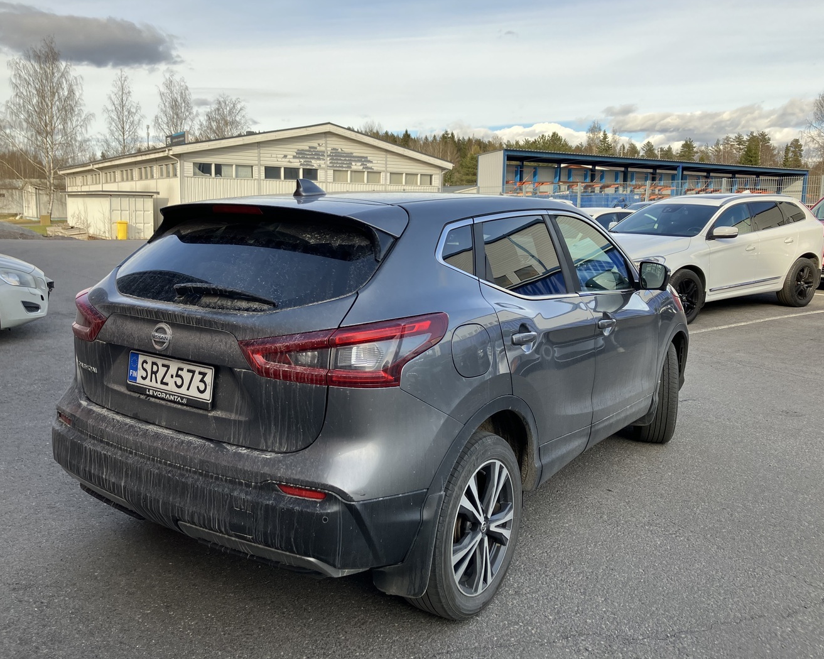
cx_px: 401
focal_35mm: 30
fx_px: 731
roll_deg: +0.1
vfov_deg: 48.5
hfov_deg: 58.8
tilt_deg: -4.5
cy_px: 324
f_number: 1.8
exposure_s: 1/471
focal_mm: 3.99
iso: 32
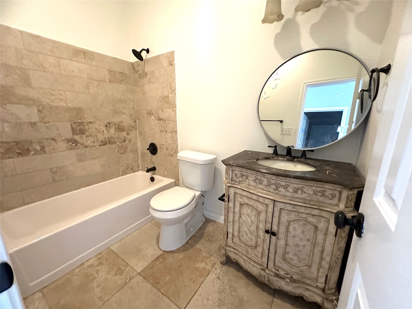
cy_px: 154
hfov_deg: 102.1
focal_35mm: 14
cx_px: 206
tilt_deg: -12.0
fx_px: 167
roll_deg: -0.5
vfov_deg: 85.7
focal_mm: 2.22
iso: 800
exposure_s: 1/60
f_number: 2.2
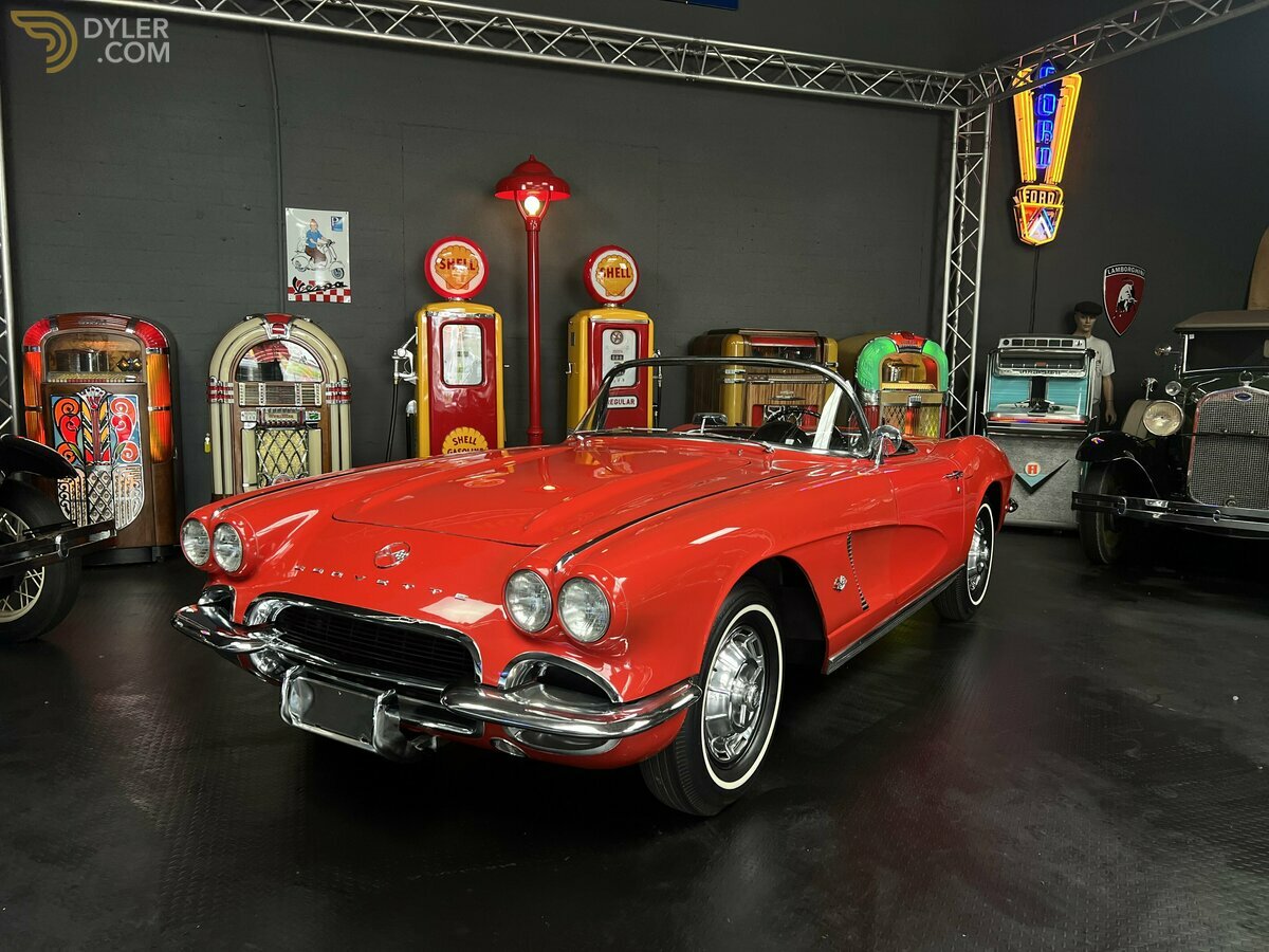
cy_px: 476
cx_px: 634
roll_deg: -0.3
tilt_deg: -5.9
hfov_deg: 67.3
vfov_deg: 53.1
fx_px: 953
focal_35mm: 26
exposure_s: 1/100
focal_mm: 5.7
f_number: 1.5
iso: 125
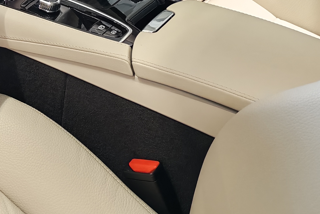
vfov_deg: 16.2
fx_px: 720
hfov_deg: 22.9
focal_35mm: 81
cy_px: -37
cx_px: -71
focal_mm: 6.12
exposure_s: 1/100
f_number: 1.9
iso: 428
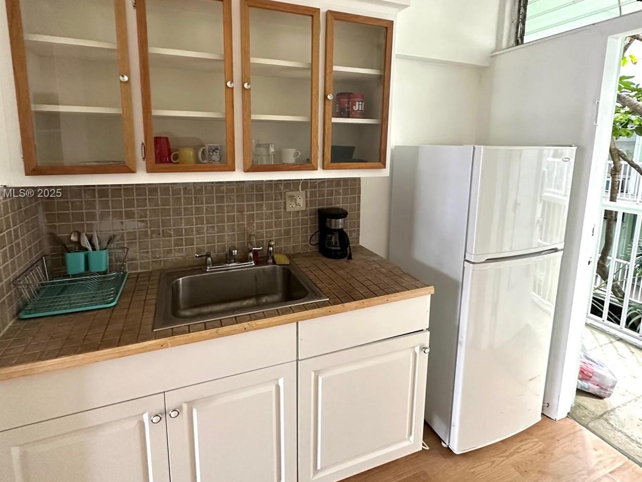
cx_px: 310
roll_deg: -0.9
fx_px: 334
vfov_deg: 70.9
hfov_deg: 87.7
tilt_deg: -8.1
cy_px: 194
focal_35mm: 18
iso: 500
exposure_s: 1/60
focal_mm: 2.22
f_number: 2.2
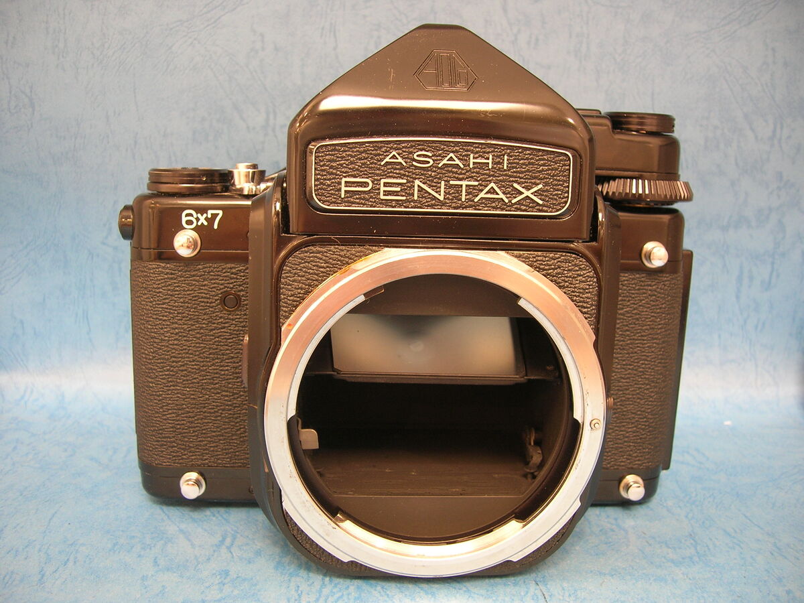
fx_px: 790
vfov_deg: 41.8
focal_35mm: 34
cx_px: 402
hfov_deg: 54.0
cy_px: 302
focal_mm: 5.7
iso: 50
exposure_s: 1/4
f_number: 2.9
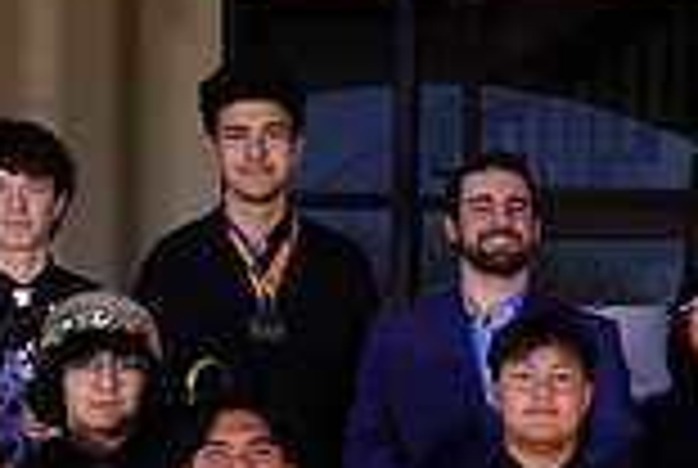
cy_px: 736
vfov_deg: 8.8
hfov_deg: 13.4
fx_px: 2972
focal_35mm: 153
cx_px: 423
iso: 100
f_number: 9
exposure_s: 1/250
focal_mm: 41
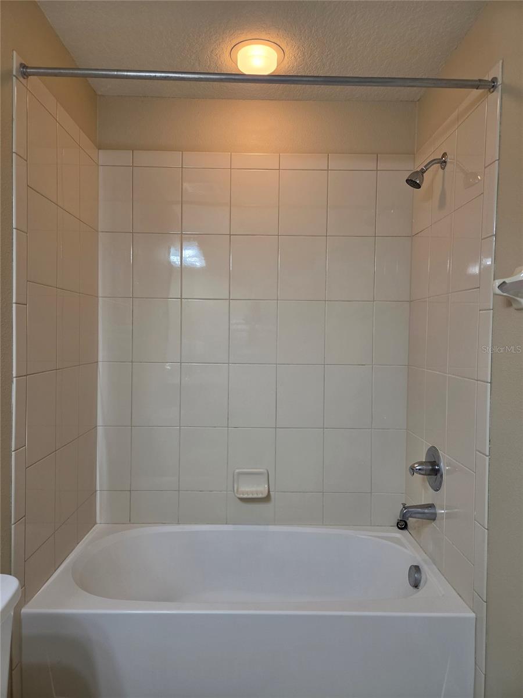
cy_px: 349
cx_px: 262
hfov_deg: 58.9
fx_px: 463
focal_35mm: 23
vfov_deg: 73.9
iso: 200
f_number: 1.8
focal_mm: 5.4
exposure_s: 1/120
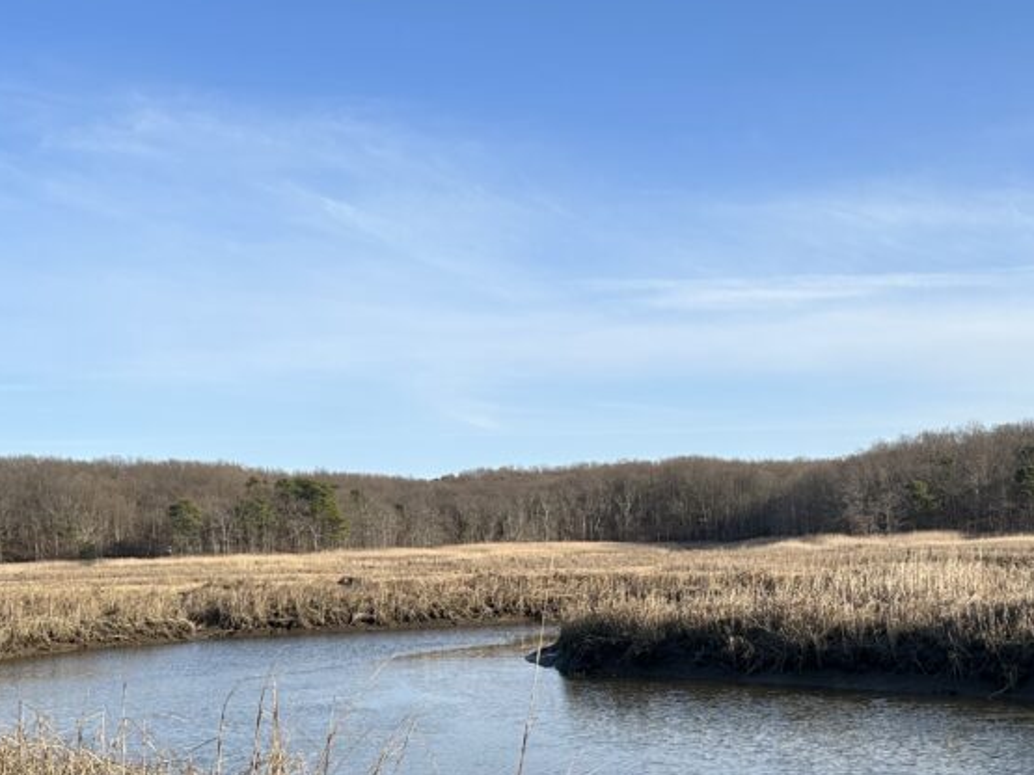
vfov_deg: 29.5
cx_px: 738
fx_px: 1433
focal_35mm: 48
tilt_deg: -4.0
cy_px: 630
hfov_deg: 38.9
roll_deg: +1.6
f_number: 1.5
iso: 50
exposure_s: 1/3257
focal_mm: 5.7
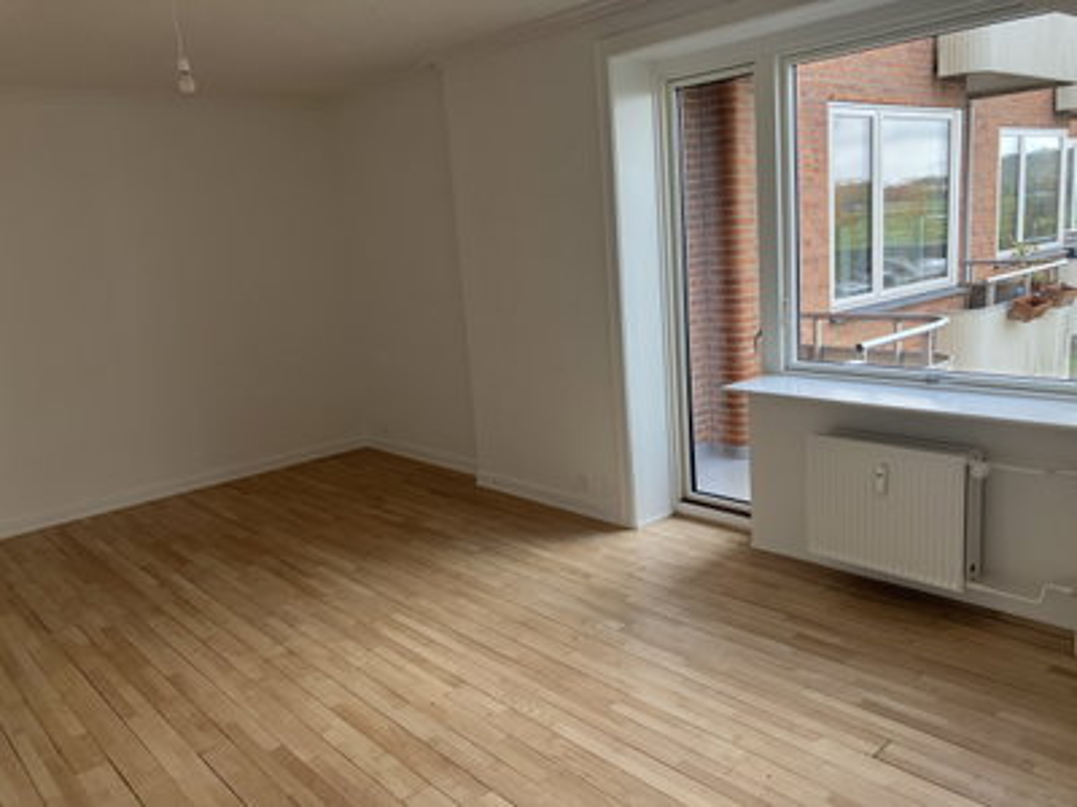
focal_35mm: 28
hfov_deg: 63.4
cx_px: 538
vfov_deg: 49.7
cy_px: 404
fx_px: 871
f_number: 1.8
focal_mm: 3.99
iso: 32
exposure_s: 1/121
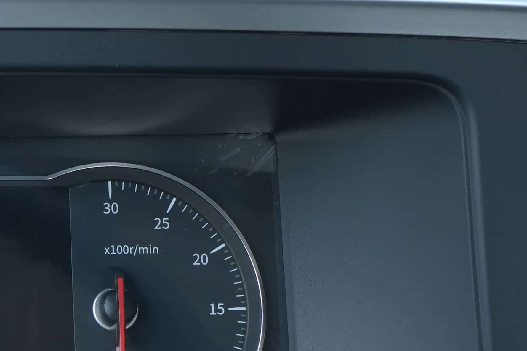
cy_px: 290
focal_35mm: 94
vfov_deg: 14.5
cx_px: -132
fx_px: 1376
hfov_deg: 20.1
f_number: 5.6
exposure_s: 1/160
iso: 500
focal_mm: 18
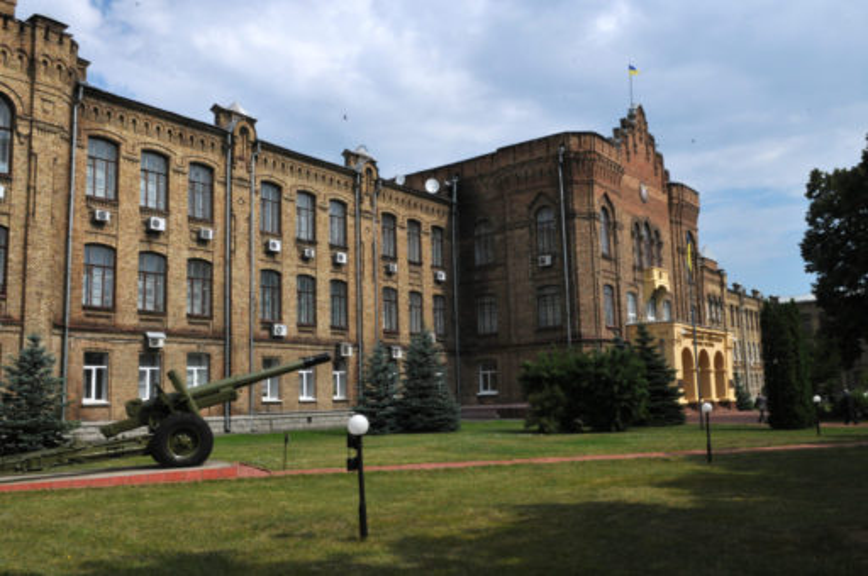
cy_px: 288
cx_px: 434
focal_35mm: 33
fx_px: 795
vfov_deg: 39.9
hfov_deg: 57.3
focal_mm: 22
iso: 400
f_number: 22
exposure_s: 1/200
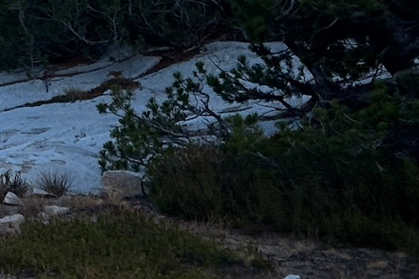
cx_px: -352
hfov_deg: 9.0
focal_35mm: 219
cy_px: -115
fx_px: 2548
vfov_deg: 6.2
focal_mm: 6.86
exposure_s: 1/729
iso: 64
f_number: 1.78
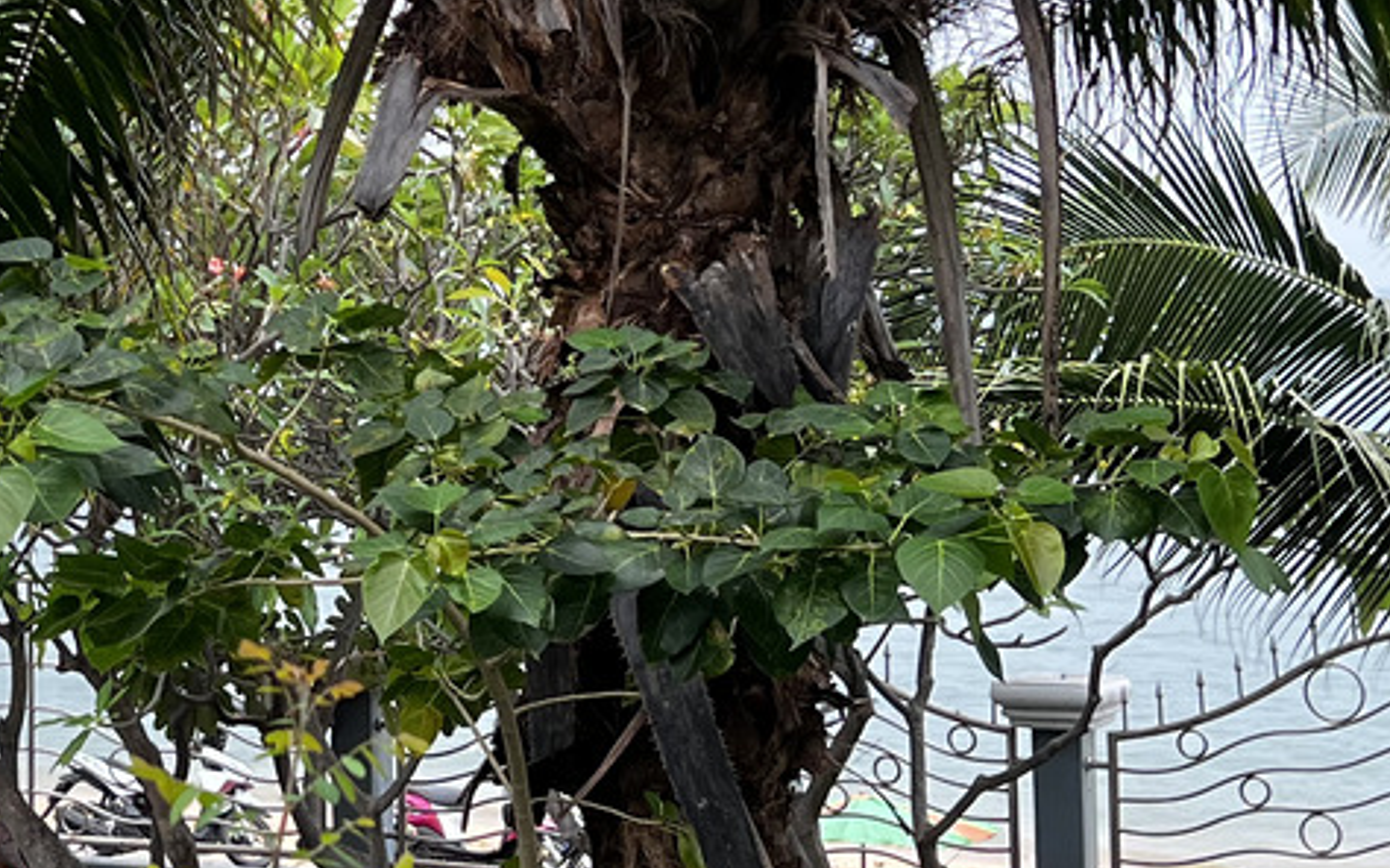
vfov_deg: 14.0
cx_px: 287
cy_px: 229
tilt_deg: +1.5
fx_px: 3522
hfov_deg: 22.0
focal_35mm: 93
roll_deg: +1.2
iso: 50
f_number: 1.5
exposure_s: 1/374
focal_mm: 5.7
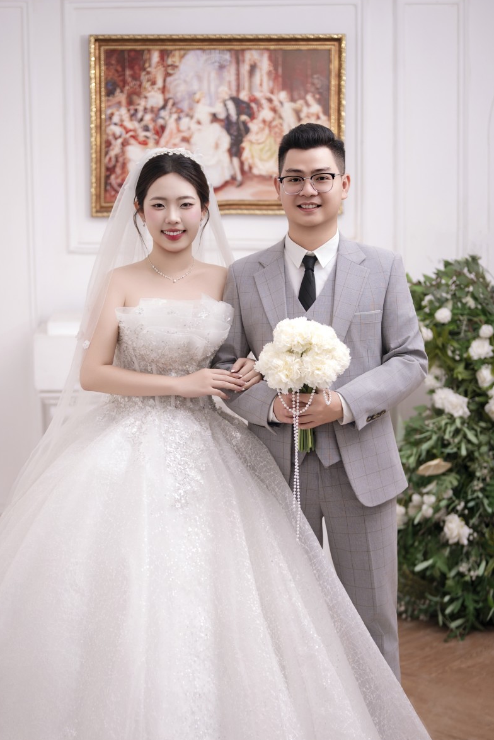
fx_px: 1419
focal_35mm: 69
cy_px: 484
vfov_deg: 29.1
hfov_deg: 19.7
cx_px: 202
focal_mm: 50
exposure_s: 1/250
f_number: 2
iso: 320
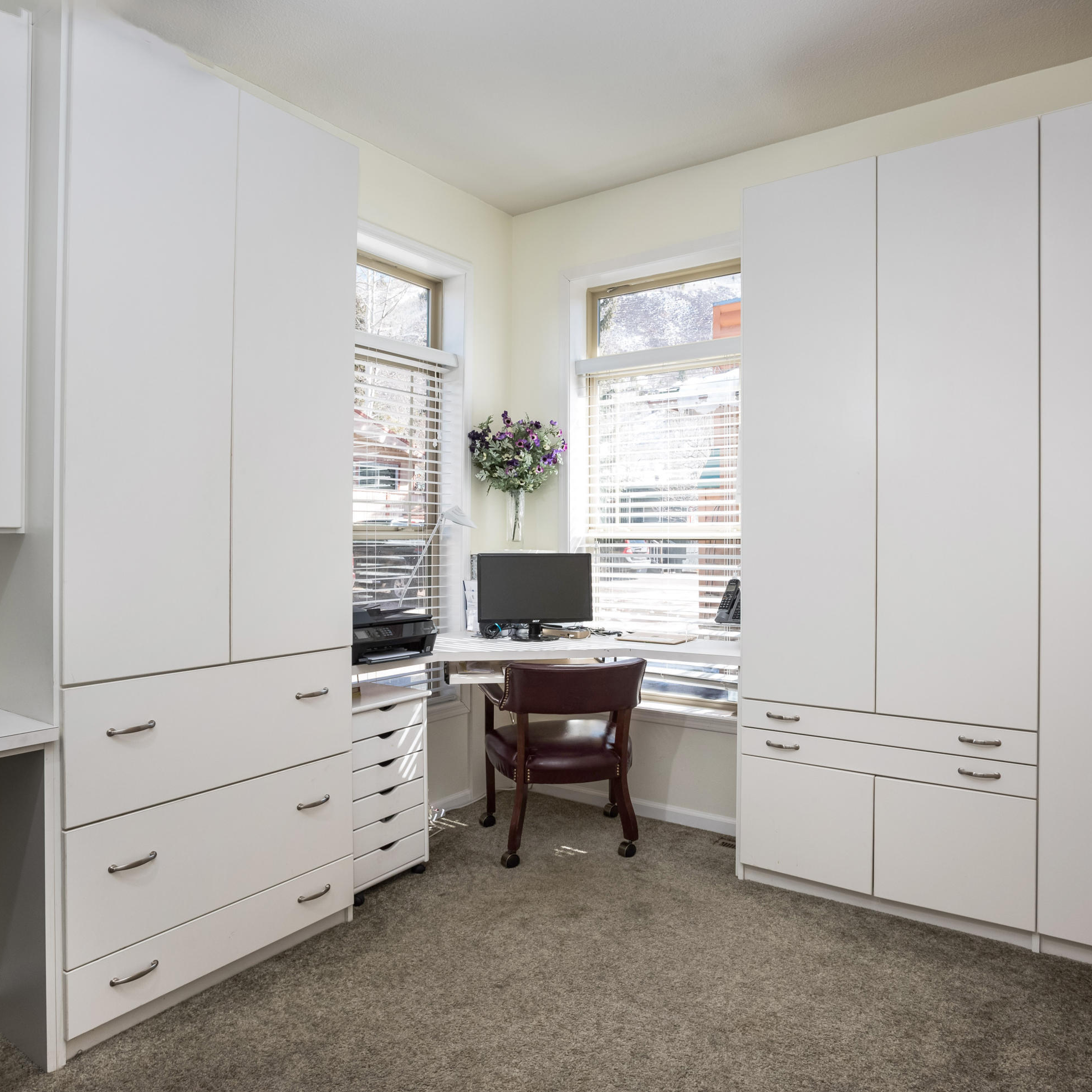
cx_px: 572
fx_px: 785
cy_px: 542
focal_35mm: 22
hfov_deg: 69.6
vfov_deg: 69.6
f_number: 8
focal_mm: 17
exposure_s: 1/100
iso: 500
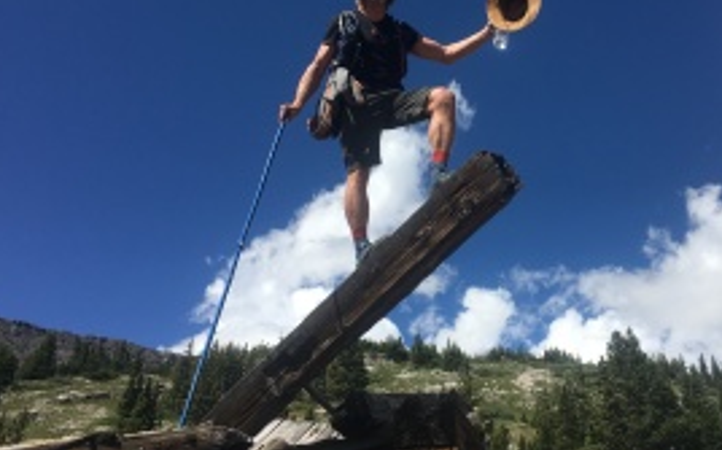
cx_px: 431
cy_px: 127
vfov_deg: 30.1
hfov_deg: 47.0
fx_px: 826
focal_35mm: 42
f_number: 2.2
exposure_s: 1/2198
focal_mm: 4.15
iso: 25
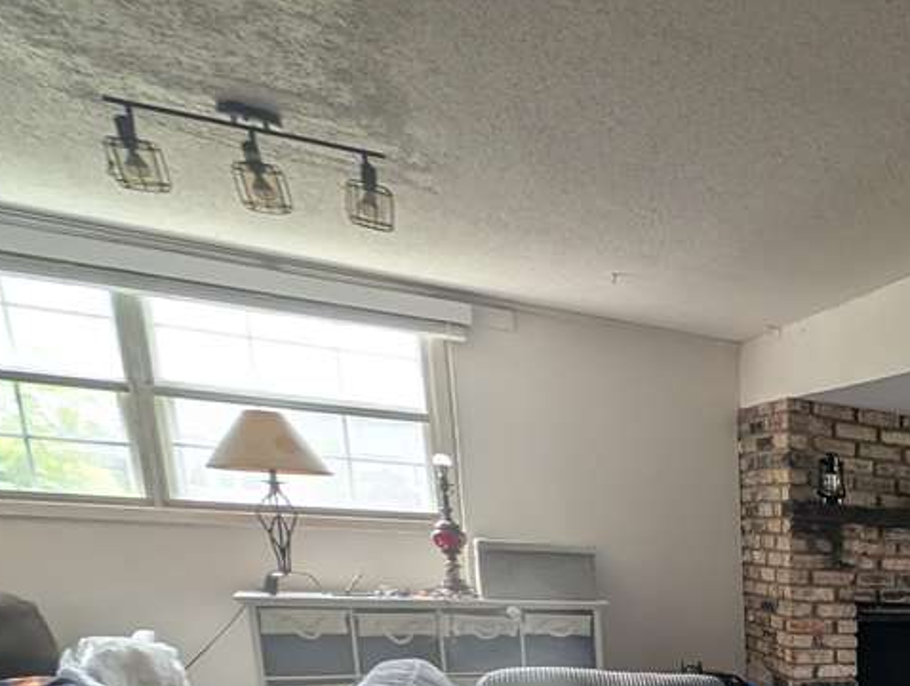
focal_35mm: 32
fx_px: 842
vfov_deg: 37.5
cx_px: 1124
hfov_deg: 38.9
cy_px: 743
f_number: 1.95
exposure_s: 1/64.6
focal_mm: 2.23
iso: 58
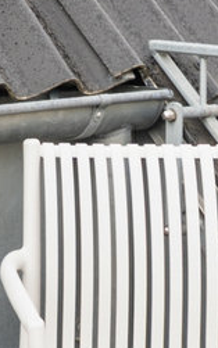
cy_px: -10
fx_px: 1355
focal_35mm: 143
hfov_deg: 8.8
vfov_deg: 14.4
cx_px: -197
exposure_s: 1/20
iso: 50
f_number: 7.1
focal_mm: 17.2
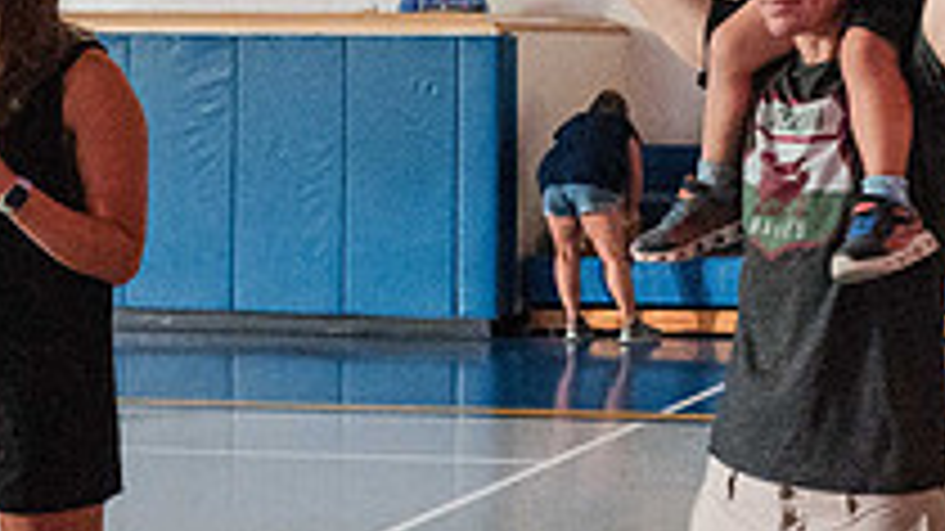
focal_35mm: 90
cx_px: 1080
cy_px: 12
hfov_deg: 22.2
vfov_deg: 13.3
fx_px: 2255
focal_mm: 30
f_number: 4
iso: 16000
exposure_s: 1/60
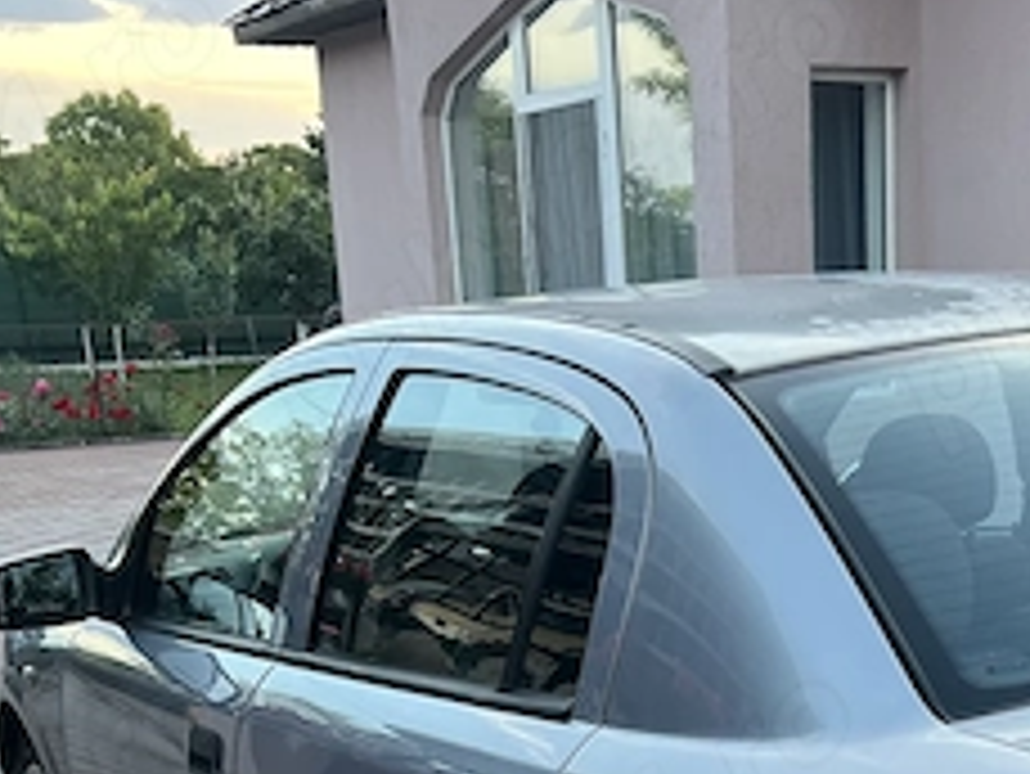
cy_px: 945
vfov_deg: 20.2
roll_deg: +1.0
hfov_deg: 27.8
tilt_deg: -18.5
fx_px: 2024
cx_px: 873
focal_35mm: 68
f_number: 1.5
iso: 100
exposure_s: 1/121
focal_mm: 5.7
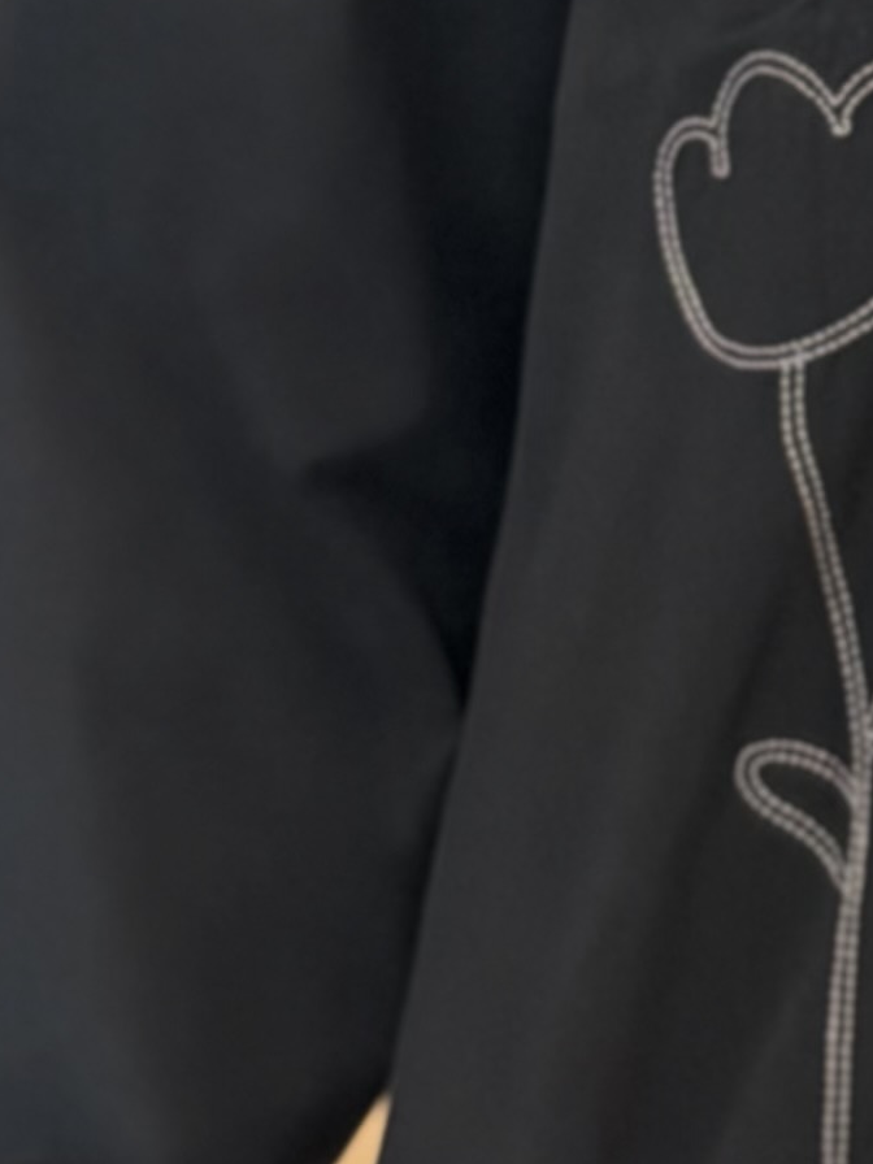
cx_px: 1563
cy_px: -205
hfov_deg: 6.7
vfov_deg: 9.1
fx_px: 7263
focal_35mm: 216
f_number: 1.78
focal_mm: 6.76
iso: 80
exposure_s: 1/100
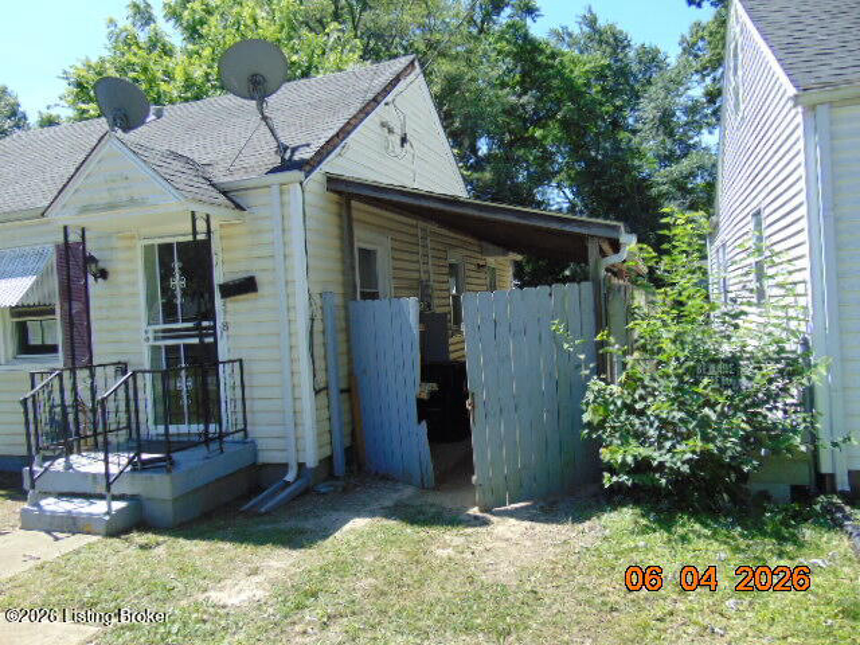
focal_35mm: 25
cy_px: 322
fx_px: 621
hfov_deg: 69.4
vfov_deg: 54.9
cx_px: 430
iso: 80
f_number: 3
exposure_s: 1/500
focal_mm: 4.5
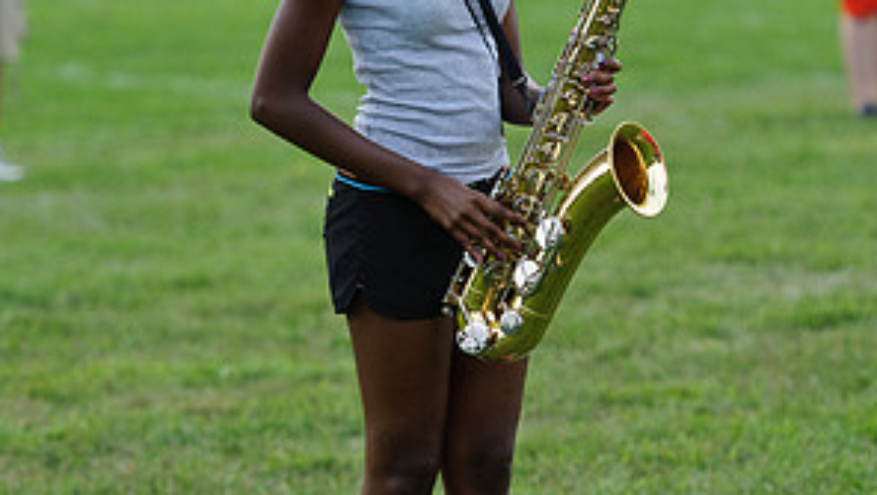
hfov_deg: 7.0
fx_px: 7214
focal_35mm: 310
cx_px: 440
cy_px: 264
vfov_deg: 3.9
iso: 200
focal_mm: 130
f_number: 2.8
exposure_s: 1/500
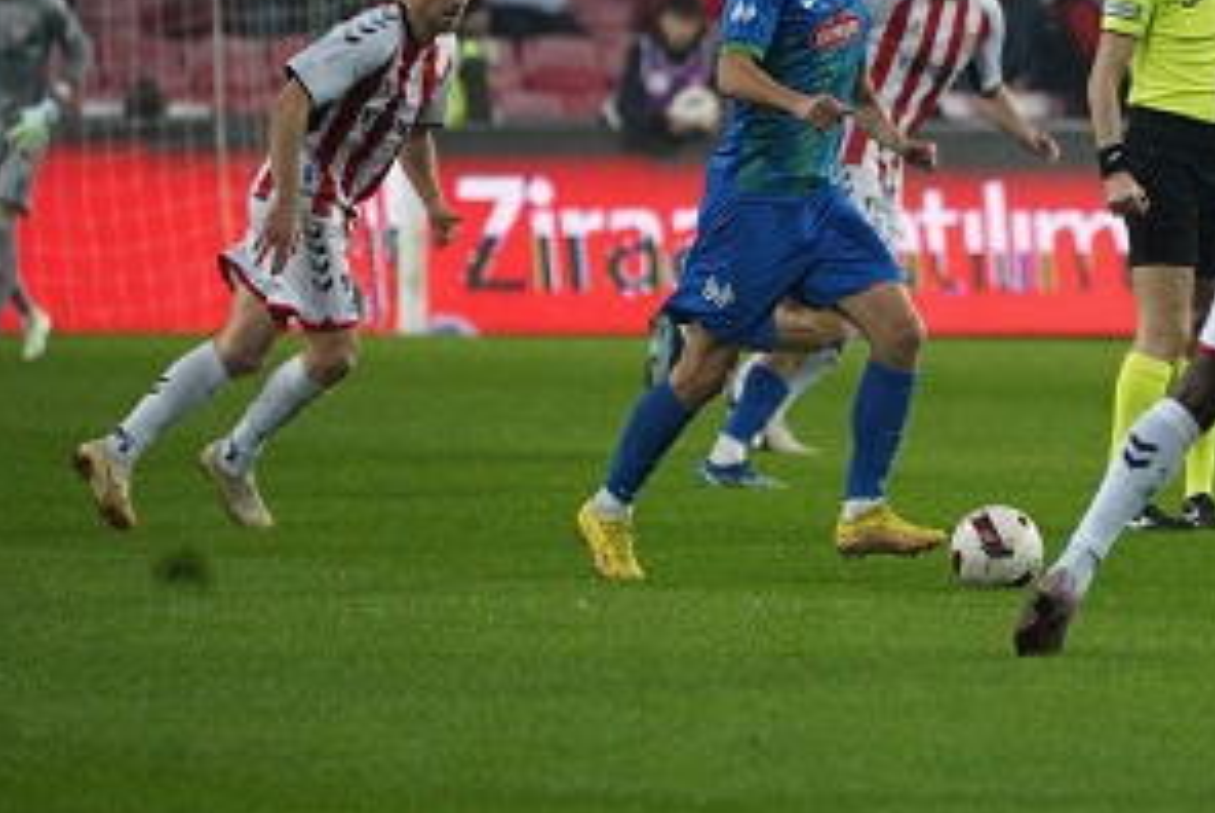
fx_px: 25134
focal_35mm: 744
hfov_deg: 2.8
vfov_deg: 1.9
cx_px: 948
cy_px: 328
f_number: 5.6
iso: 12800
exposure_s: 1/1600
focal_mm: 400
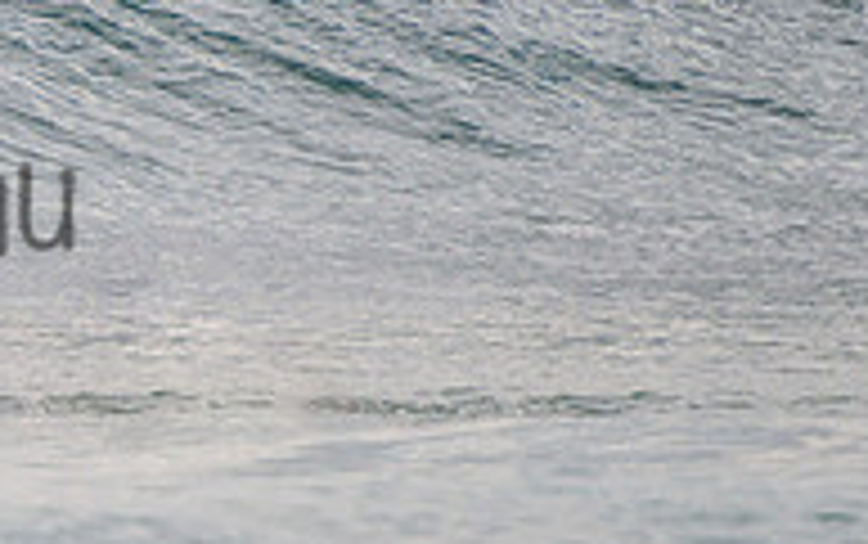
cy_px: 312
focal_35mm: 1683
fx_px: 39848
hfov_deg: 1.2
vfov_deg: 0.8
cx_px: -366
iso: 360
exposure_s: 1/2000
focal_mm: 400
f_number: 5.6
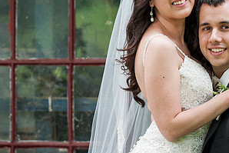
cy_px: 61
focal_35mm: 243
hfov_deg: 8.5
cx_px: 161
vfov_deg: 5.7
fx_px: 1546
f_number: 3.5
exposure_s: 1/1250
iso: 800
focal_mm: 125
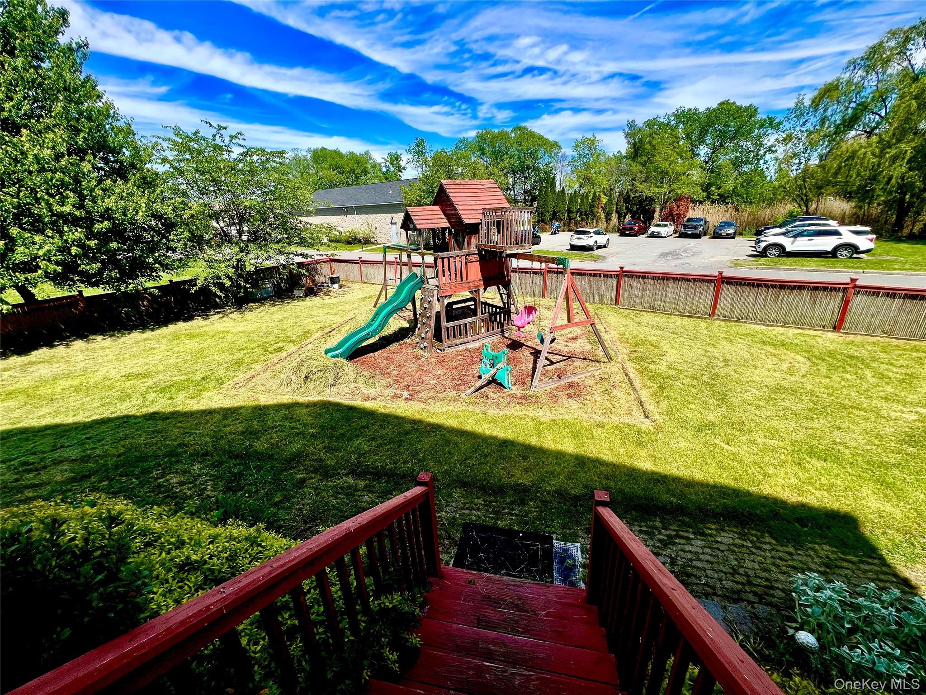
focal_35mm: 13
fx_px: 348
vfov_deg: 89.9
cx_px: 463
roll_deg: +2.8
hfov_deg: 106.2
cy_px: 348
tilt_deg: -20.5
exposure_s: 1/968
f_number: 1.8
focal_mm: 1.57
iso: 32
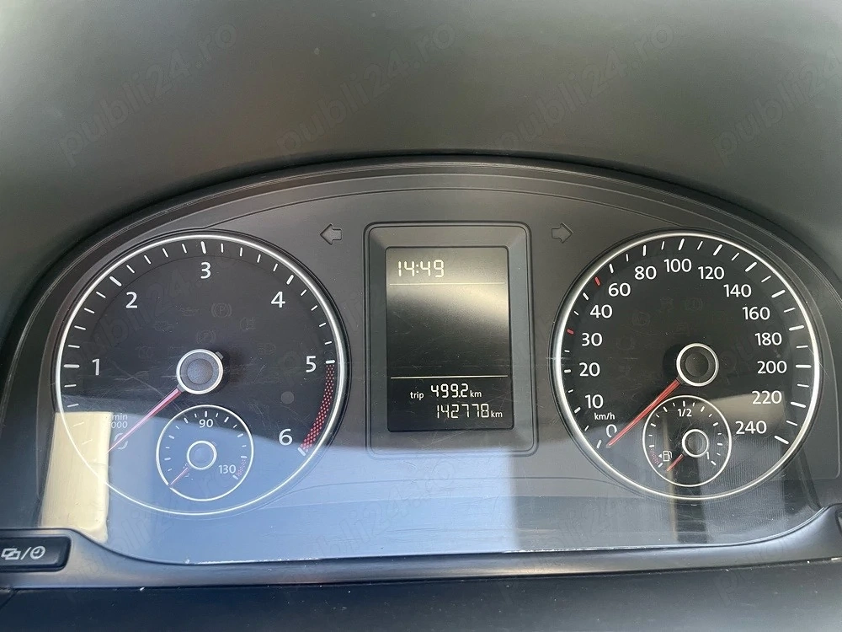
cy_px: 316
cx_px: 421
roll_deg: -2.4
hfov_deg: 67.3
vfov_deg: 53.1
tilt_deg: -27.1
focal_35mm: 26
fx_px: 632
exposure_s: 1/83
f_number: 1.6
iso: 125
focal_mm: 4.2
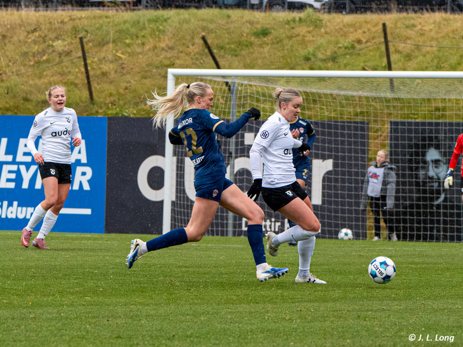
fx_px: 5310
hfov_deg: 5.0
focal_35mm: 397
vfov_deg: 3.7
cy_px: 136
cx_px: 207
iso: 2200
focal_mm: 180
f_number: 5.6
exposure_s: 1/800
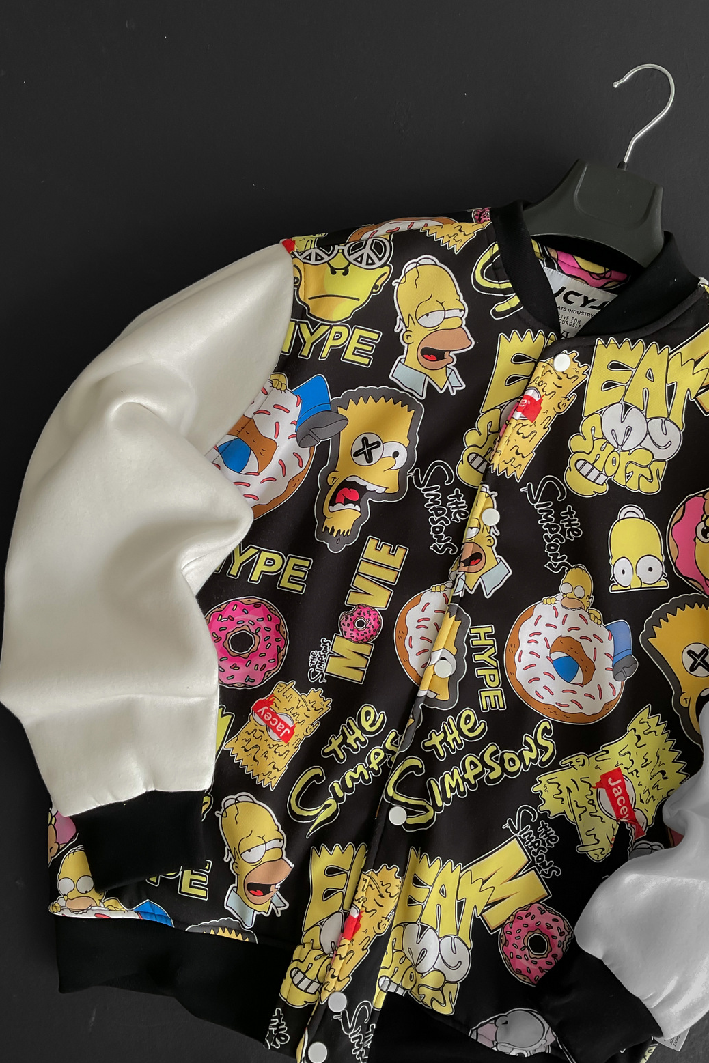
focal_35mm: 31
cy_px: 535
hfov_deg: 42.3
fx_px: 916
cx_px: 345
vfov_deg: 60.3
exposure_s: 1/120
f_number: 1.8
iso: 32
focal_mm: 3
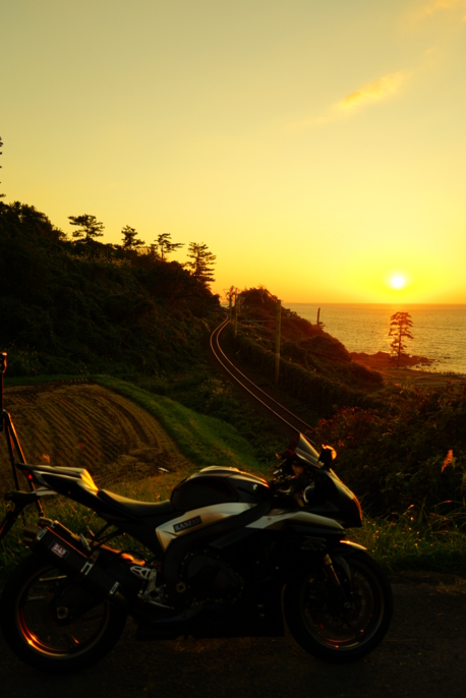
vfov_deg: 54.4
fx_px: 679
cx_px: 222
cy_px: 374
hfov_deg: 37.9
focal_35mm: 35
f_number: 4
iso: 200
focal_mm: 30
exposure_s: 1/500
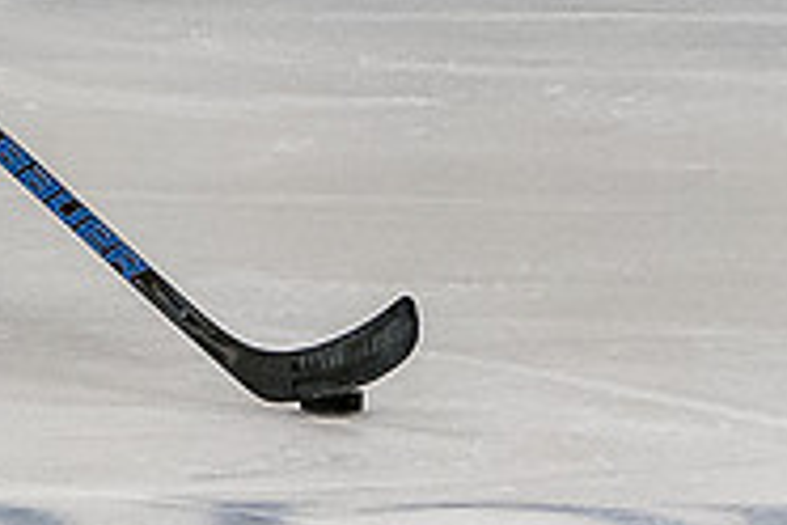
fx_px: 17553
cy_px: -213
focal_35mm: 803
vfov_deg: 1.7
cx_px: -512
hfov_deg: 2.6
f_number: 4
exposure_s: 1/800
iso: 2000
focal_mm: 86
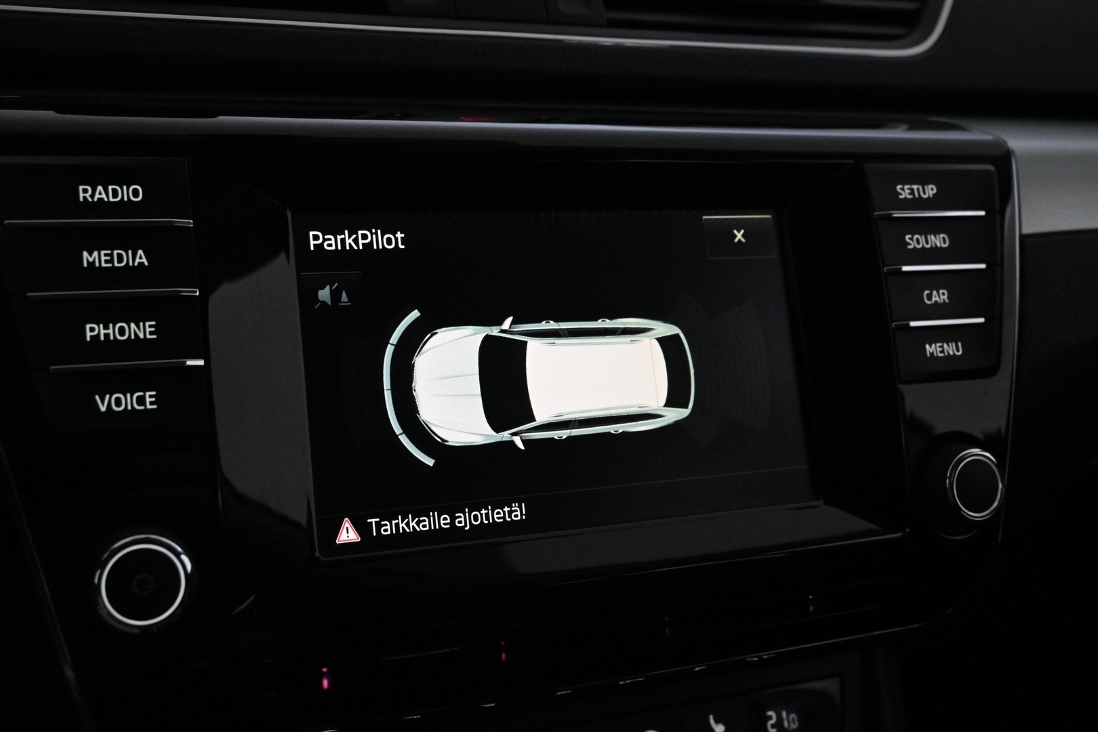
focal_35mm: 39
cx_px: 549
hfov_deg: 49.6
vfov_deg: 34.2
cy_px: 366
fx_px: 1189
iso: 6400
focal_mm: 26
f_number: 5.6
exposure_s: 1/125
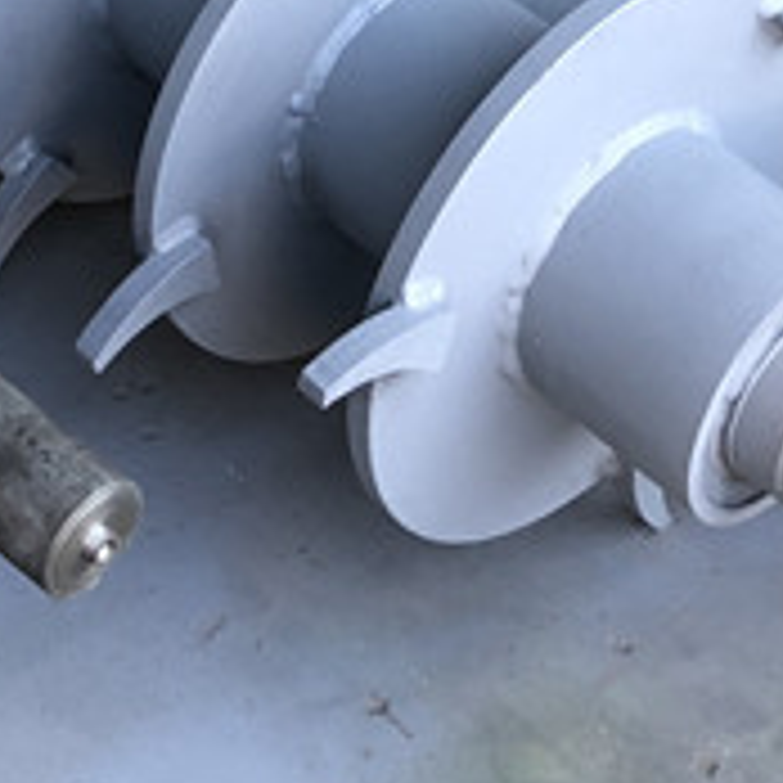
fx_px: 3020
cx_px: 364
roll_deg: -7.2
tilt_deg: -29.5
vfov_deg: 14.1
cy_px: -256
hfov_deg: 14.8
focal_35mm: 118
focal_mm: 3.99
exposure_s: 1/33
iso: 20
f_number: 1.8
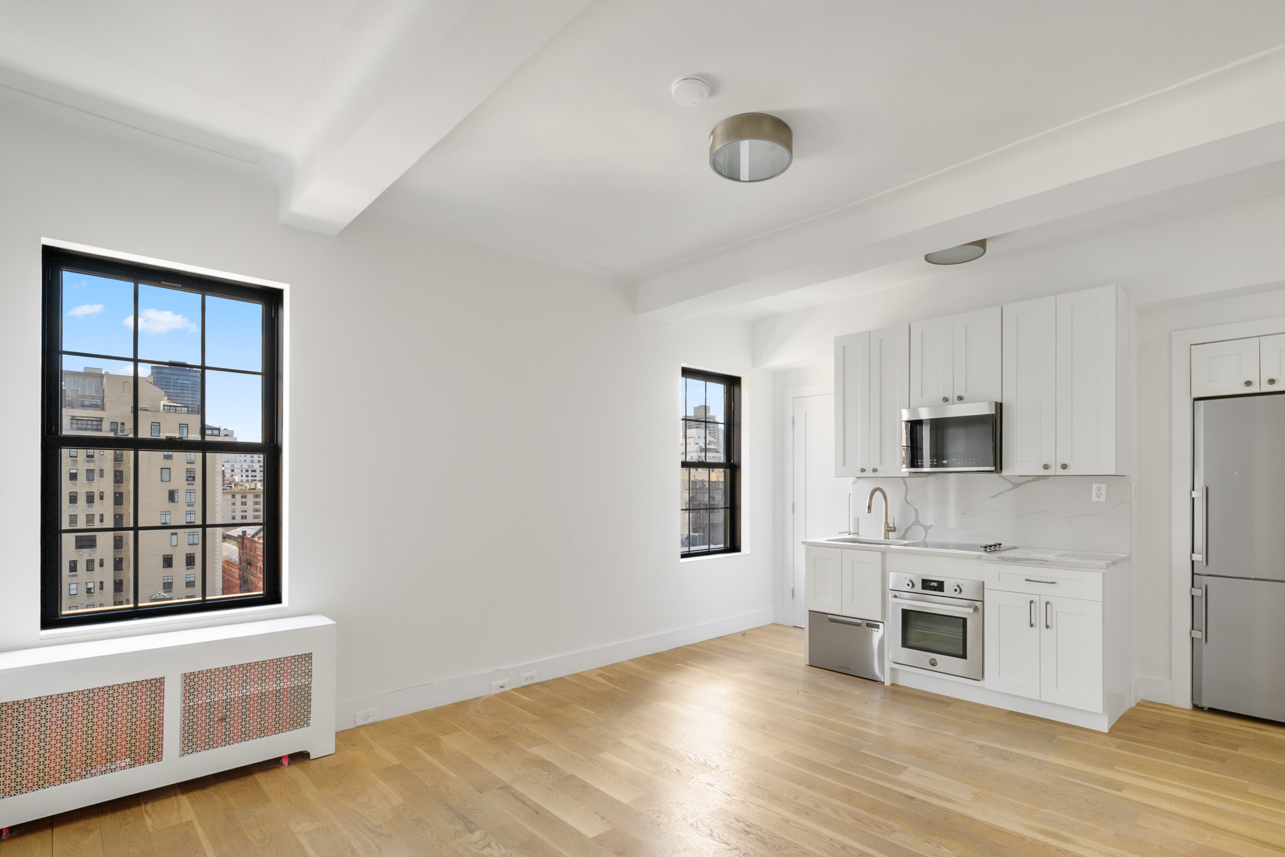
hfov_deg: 93.0
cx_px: 699
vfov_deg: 70.1
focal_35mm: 17
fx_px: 607
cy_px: 487
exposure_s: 1/1.25
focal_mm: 12
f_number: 11
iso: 100
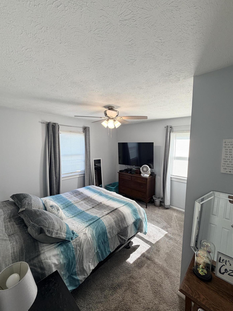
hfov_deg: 81.7
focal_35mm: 15
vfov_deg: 98.2
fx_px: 135
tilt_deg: -6.0
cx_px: 115
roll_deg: +0.5
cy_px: 158
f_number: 2.2
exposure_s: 1/120
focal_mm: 2.22
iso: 160
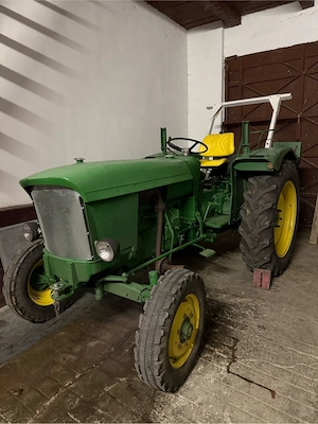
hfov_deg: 56.8
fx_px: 294
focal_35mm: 24
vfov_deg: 71.6
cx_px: 159
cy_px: 212
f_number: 1.78
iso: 1000
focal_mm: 6.76
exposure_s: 1/25
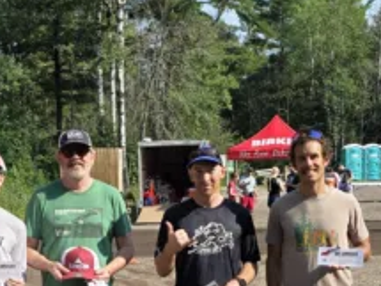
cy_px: 262
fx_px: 825
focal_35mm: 75
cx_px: 179
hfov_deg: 26.0
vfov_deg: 19.2
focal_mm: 6.3
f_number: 1.7
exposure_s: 1/3318
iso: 80
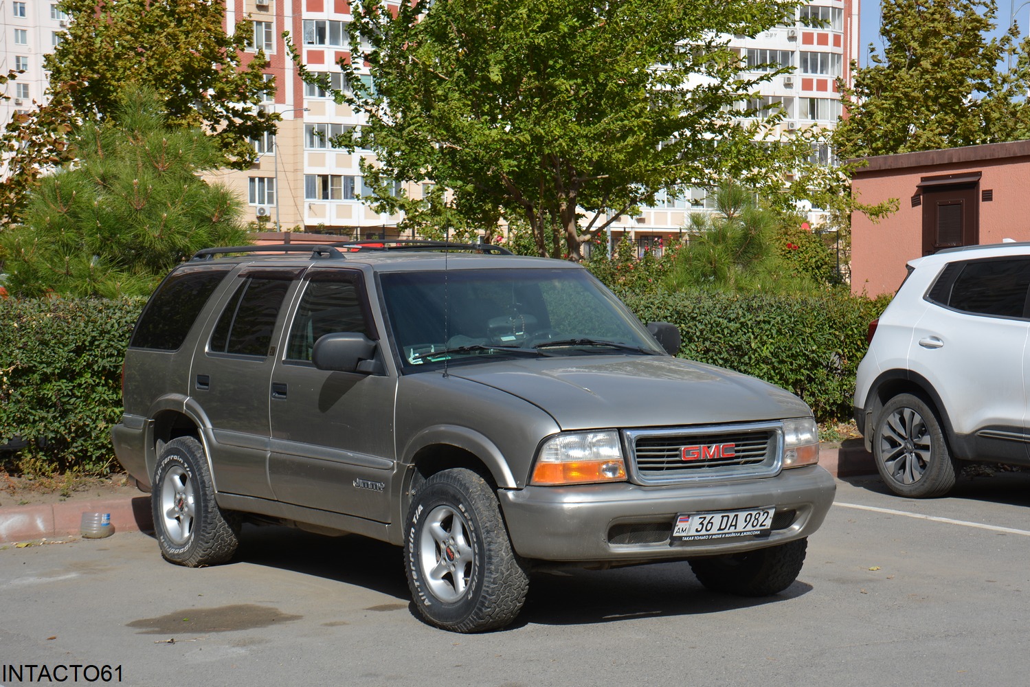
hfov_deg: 30.5
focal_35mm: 66
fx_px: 1889
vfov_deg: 20.6
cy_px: 344
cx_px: 515
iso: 100
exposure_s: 1/320
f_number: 9
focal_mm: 44
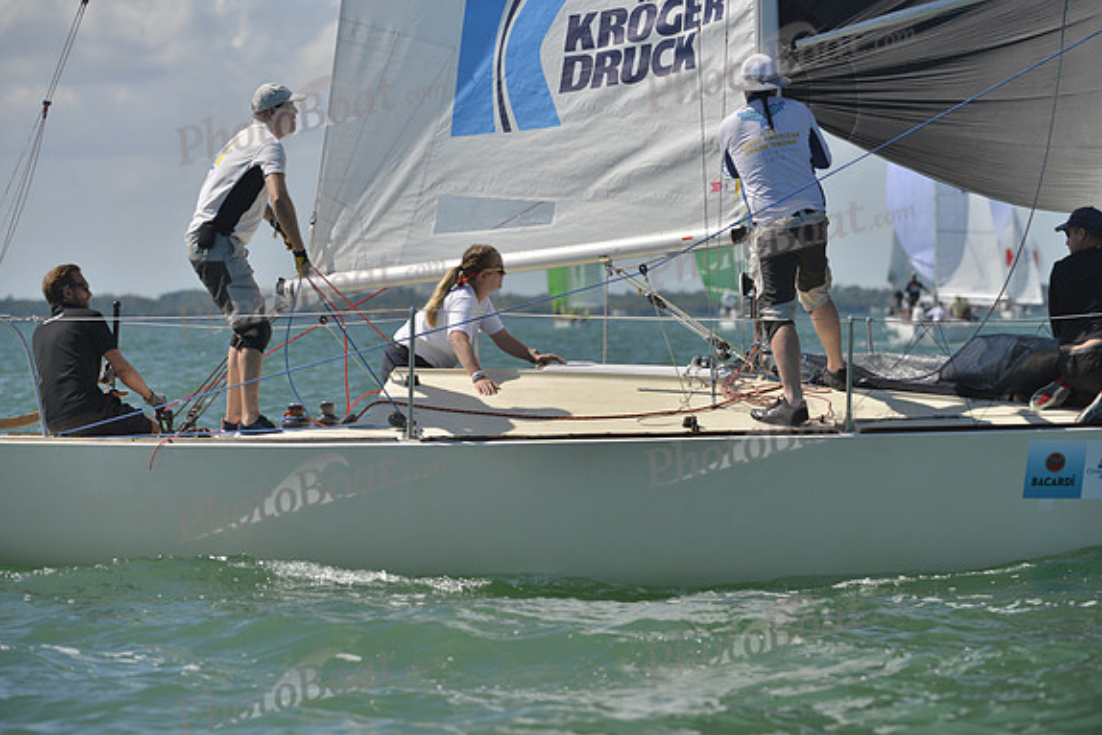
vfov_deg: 6.8
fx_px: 6185
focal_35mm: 202
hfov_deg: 10.2
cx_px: 547
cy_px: 366
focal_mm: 200
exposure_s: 1/1600
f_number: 5.6
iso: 200
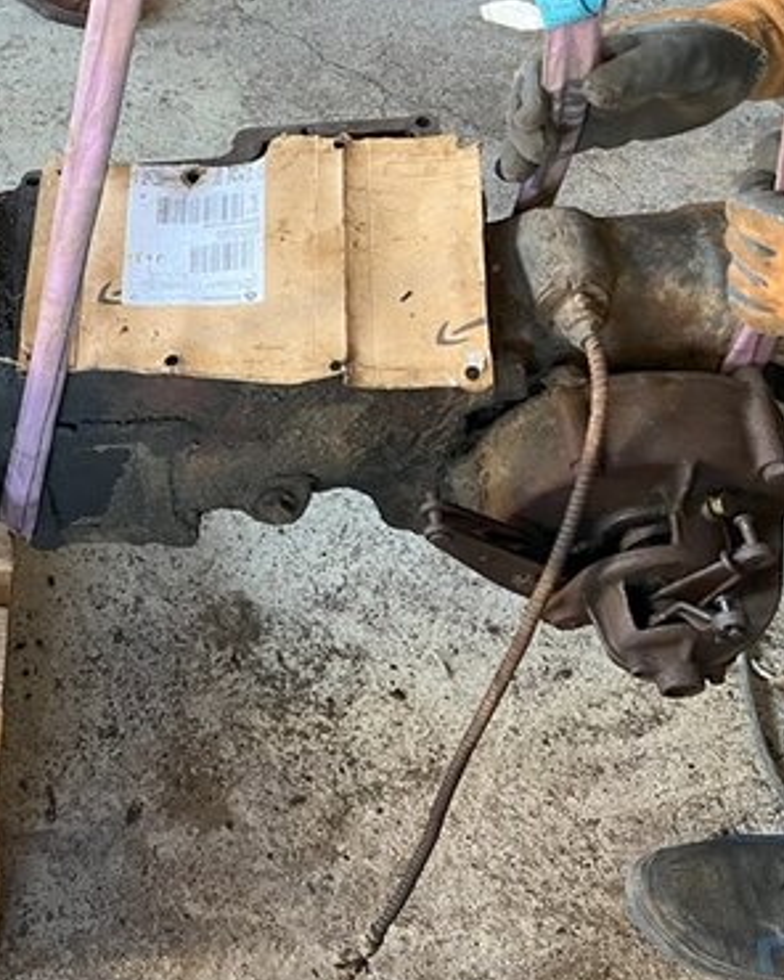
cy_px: 354
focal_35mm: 48
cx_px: 21
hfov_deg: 29.6
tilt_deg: -54.9
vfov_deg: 38.5
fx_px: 1392
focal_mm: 5.7
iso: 200
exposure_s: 1/60
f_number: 1.5
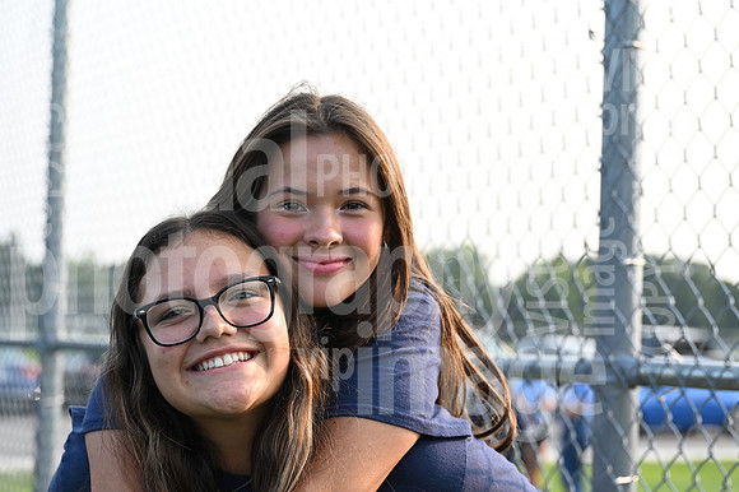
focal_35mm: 87
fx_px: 1785
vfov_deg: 15.7
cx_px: 370
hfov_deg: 23.4
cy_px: 246
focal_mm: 58
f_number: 4
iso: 280
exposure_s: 1/640
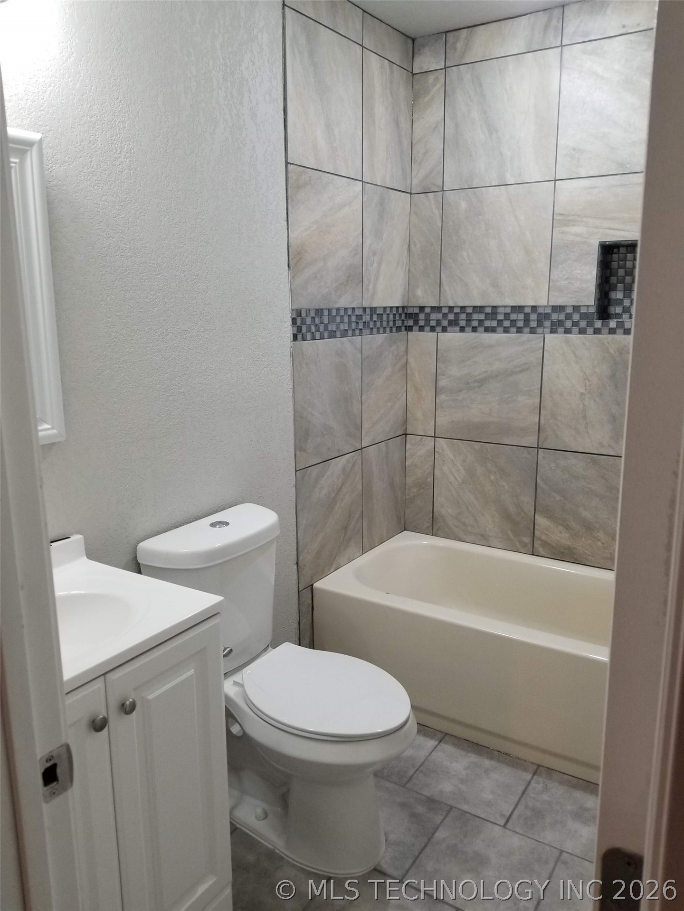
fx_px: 685
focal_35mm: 26
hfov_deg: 53.1
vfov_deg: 67.3
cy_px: 456
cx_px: 342
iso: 160
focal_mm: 4.25
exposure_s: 1/60
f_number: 1.7
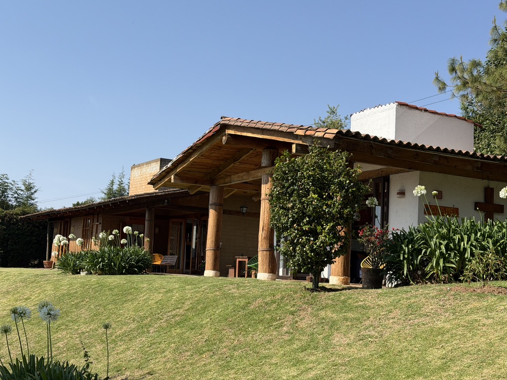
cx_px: 254
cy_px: 190
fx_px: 703
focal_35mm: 48
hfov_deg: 39.7
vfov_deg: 30.3
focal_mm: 6.76
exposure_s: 1/4329
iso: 64
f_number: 1.78
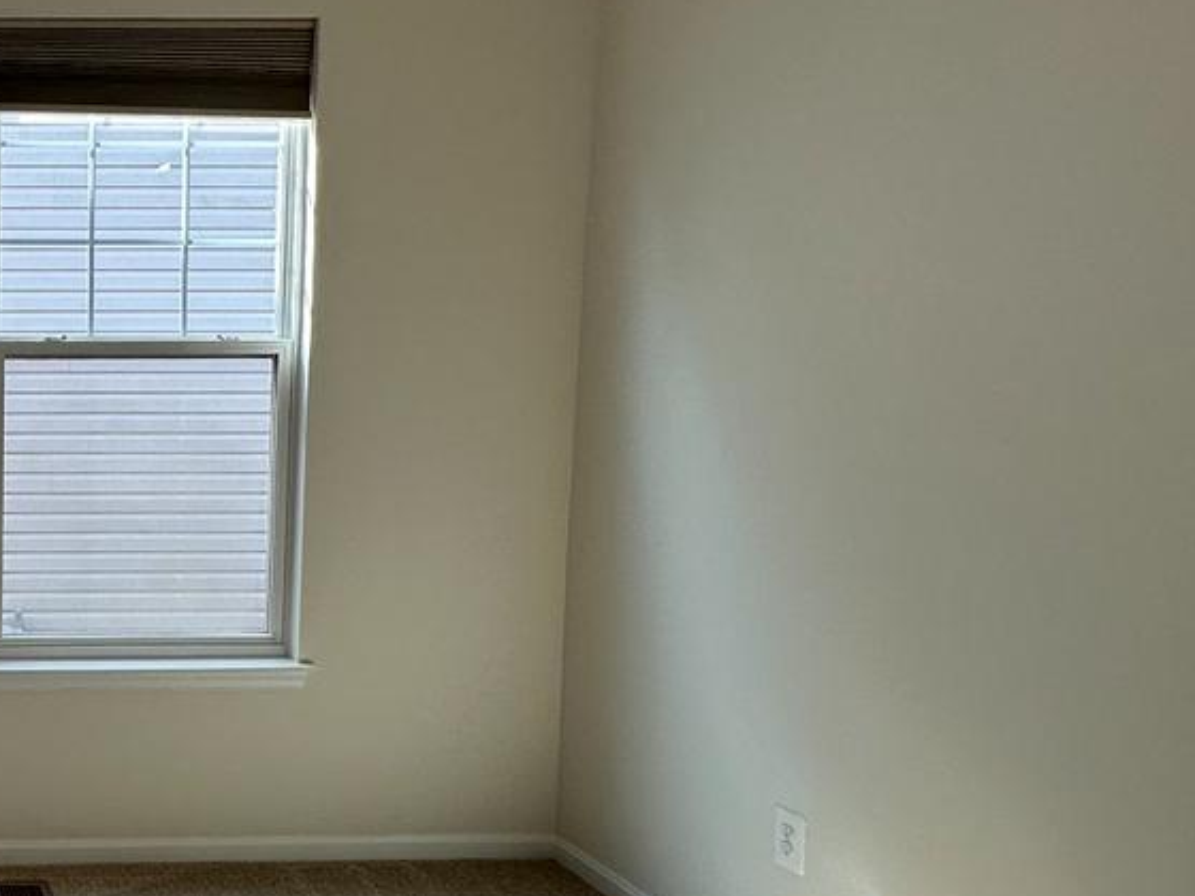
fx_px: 1243
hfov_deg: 40.8
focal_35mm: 36
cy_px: 476
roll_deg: -0.3
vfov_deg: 39.6
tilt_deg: -6.3
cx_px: -134
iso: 50
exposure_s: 1/120
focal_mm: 2.22
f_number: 2.2
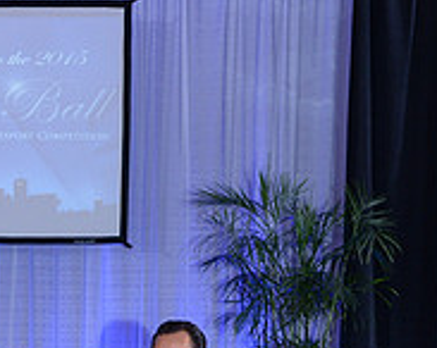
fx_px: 1460
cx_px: -103
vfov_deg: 13.2
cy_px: 437
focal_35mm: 113
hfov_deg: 16.3
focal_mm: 38
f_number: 5.6
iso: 1250
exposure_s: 1/250
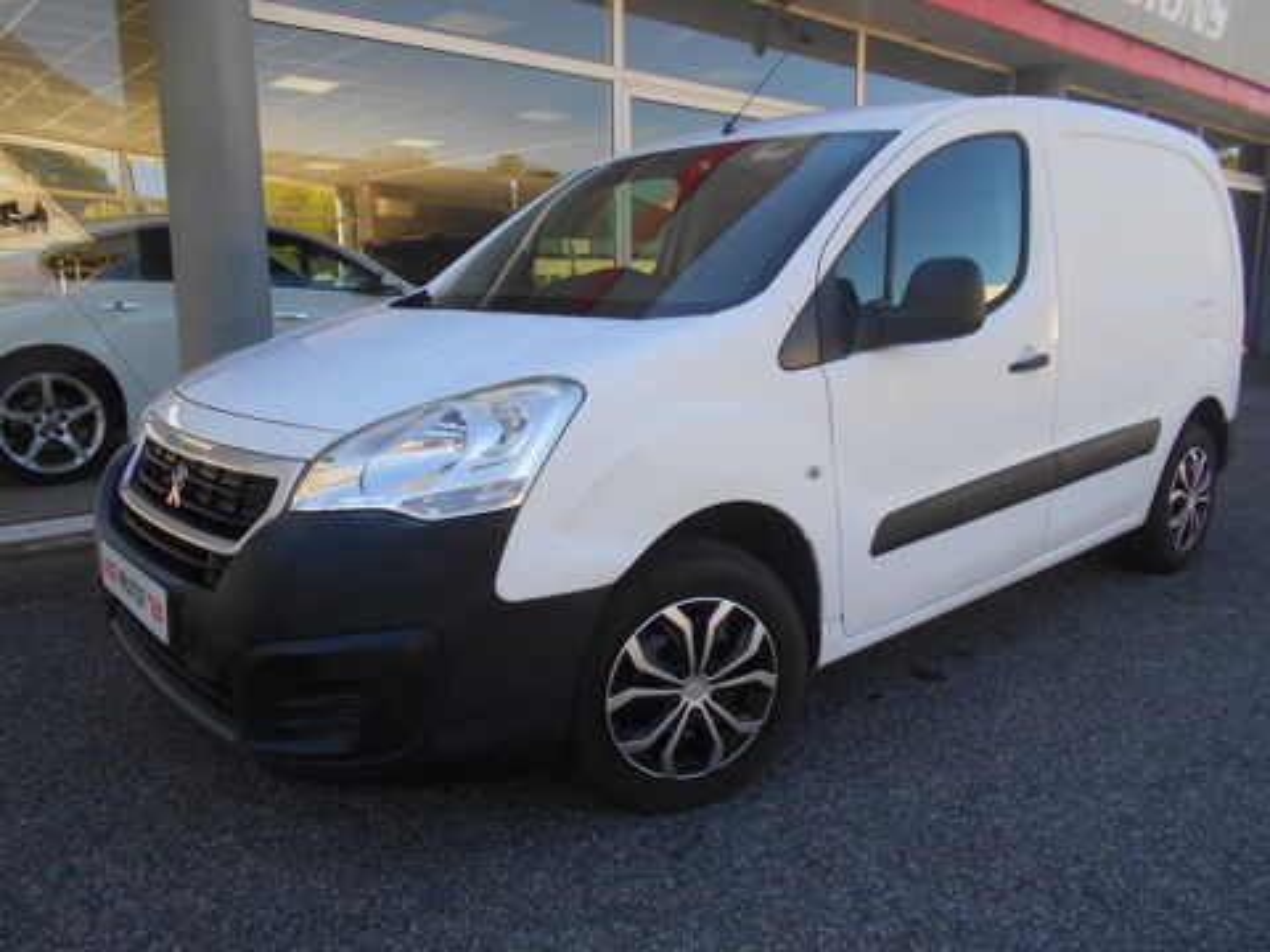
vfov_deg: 53.1
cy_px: 476
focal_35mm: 26
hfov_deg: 67.3
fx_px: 954
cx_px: 635
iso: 80
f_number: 3.2
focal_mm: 4.6
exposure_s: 1/250
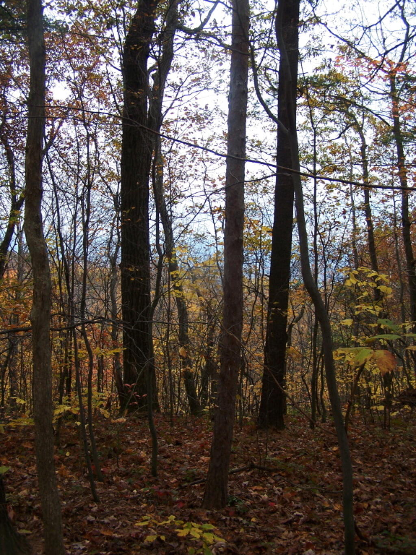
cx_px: 208
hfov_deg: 37.7
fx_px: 609
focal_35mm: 38
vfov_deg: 49.0
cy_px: 278
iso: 80
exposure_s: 1/200
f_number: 2.8
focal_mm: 6.3
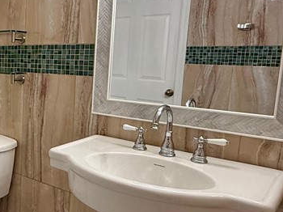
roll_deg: -0.5
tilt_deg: -7.8
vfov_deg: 35.1
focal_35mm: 41
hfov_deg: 39.1
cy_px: 106
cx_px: -15
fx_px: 335
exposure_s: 1/60
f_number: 2.2
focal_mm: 2.22
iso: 200
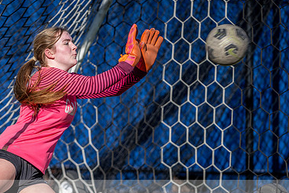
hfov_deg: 2.3
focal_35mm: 905
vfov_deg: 1.5
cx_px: 48
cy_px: 84
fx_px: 7268
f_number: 2.8
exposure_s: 1/1000
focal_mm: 400
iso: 64
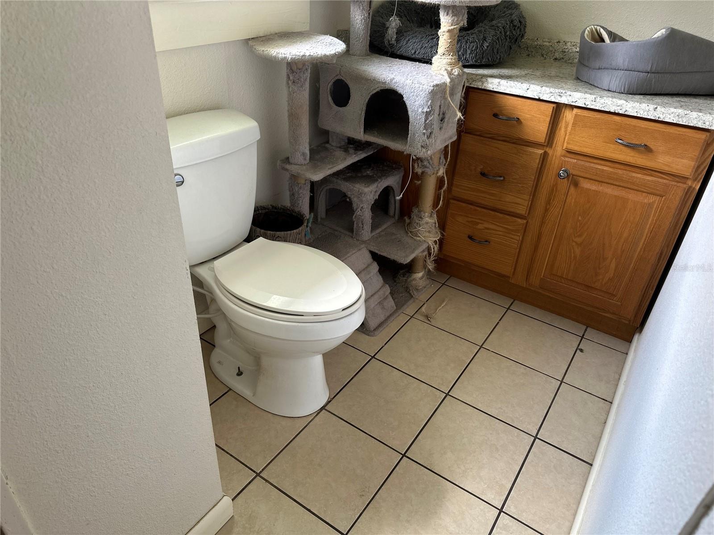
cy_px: 268
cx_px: 357
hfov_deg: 71.6
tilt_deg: -31.3
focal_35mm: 24
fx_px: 495
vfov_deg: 56.8
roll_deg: -3.9
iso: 125
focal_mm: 6.86
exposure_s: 1/60
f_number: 1.78
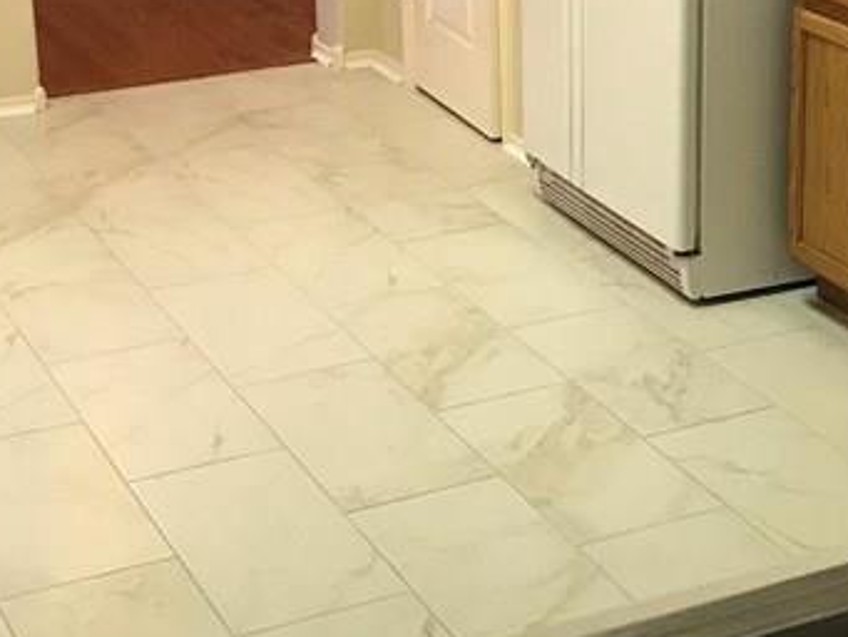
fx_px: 2059
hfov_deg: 23.1
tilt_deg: -16.6
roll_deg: +0.5
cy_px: 107
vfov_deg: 17.4
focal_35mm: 84
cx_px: 607
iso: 40
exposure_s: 1/30
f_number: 1.8
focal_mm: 3.99
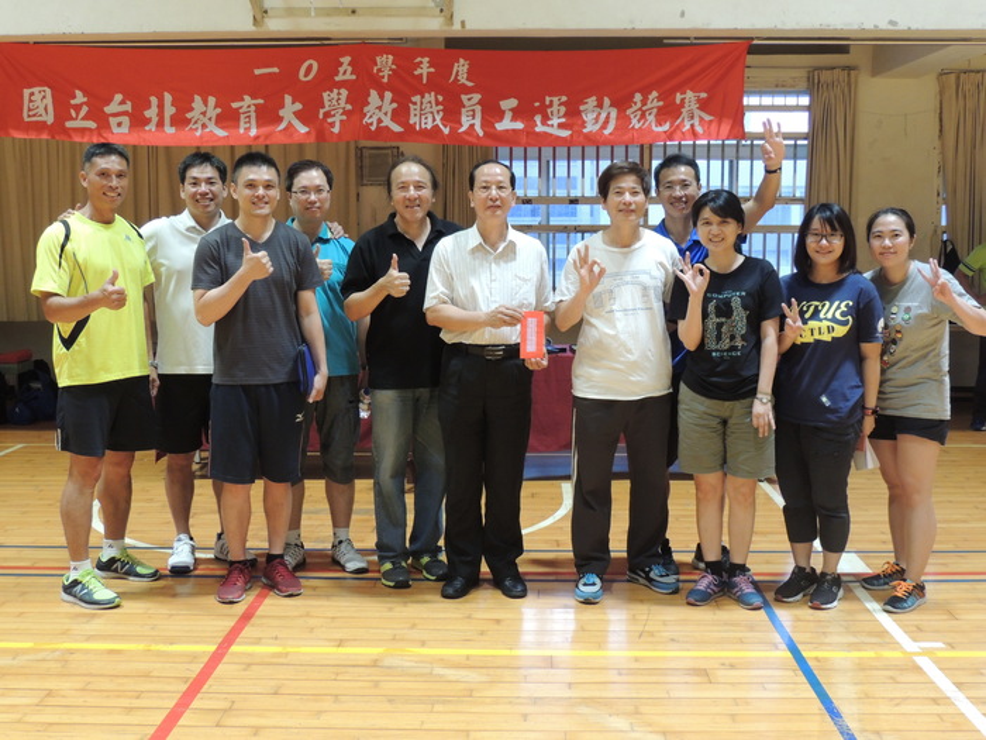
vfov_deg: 33.6
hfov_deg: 43.9
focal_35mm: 43
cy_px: 370
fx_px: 1225
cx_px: 493
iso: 400
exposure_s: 1/30
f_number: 3.4
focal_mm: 7.6
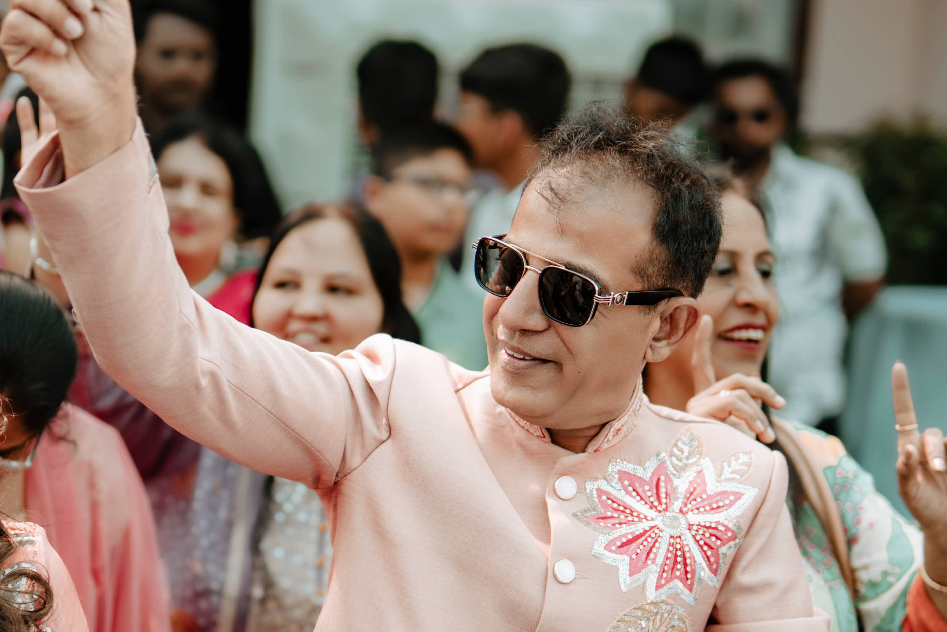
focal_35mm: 110
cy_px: 524
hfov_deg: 18.5
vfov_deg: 12.4
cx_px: 340
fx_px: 2894
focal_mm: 50
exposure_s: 1/1000
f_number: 1.4
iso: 80
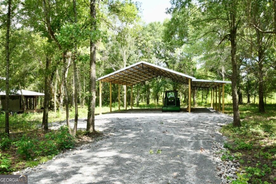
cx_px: 138
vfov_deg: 47.9
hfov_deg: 67.4
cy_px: 92
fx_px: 207
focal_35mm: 27
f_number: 8
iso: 400
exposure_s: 1/125
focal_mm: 18
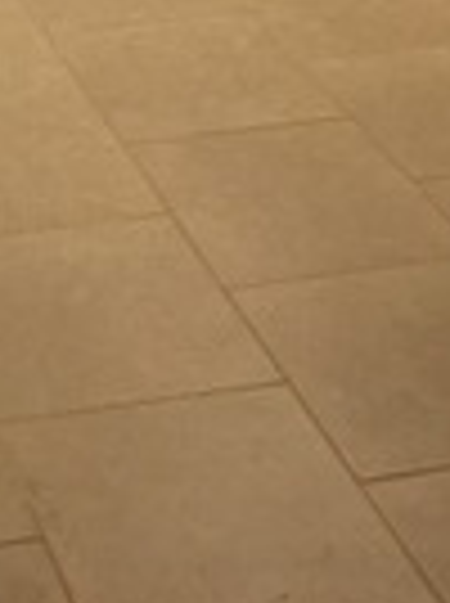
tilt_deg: -12.1
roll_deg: +1.9
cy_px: -450
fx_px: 1808
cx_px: -202
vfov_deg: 16.2
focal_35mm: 104
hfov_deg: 13.5
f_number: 2.2
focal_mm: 4.15
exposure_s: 1/15
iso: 100
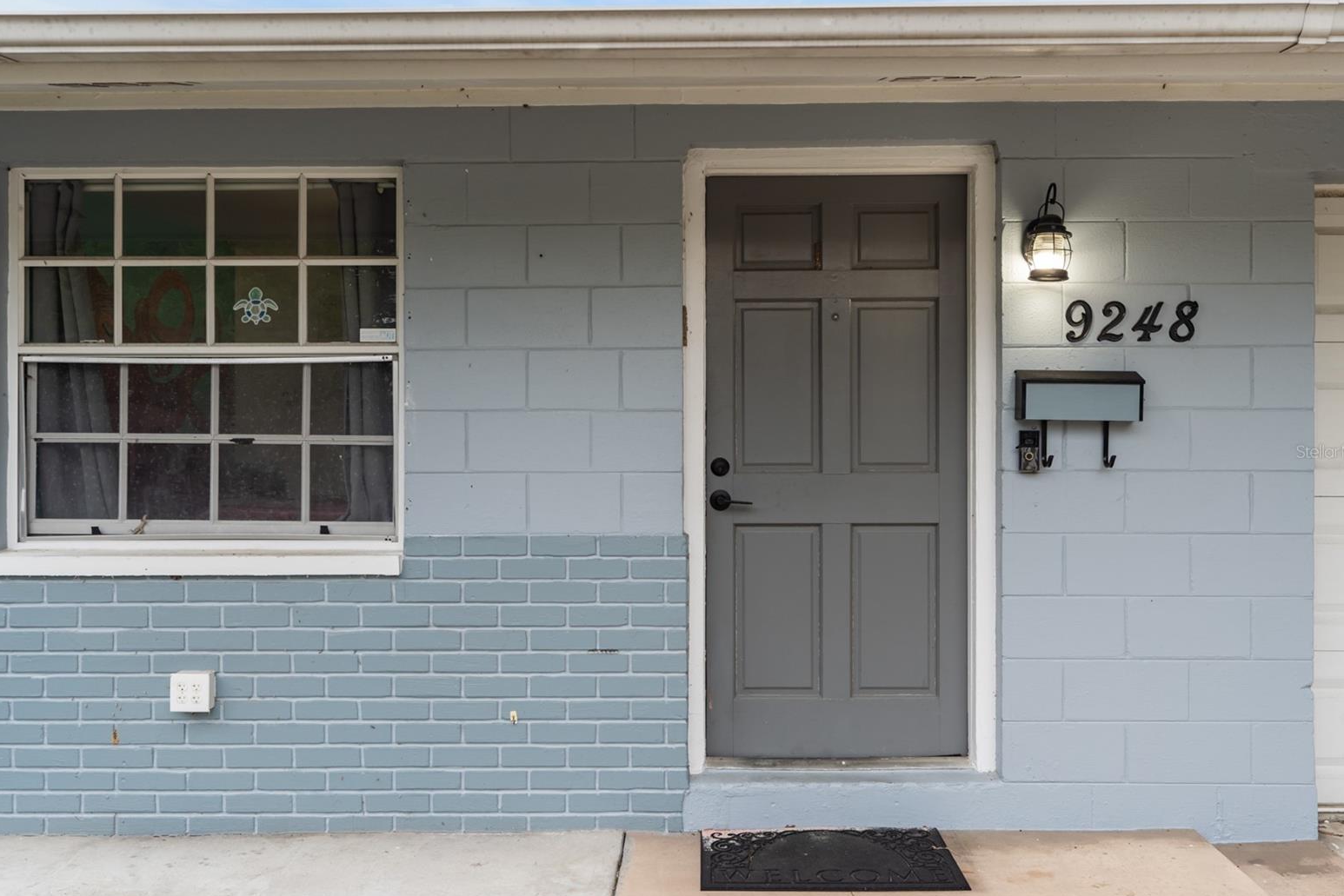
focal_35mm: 30
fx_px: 1120
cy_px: 451
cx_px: 678
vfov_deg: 43.6
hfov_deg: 61.9
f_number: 9
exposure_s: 1/8
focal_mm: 29
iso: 250
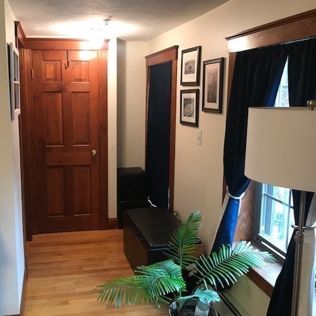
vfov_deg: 48.5
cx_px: 108
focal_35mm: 34
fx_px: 351
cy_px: 157
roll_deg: +0.2
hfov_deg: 47.7
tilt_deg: -8.6
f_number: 1.8
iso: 50
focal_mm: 3.99
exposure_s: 1/15
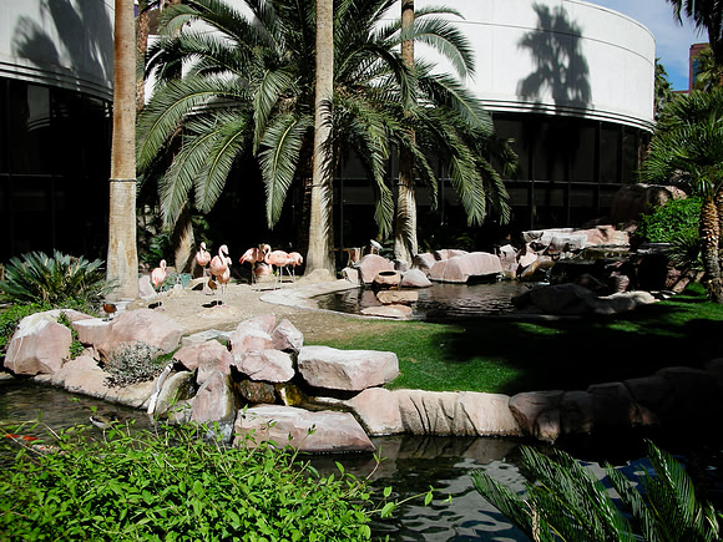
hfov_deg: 52.6
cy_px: 271
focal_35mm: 35
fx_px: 731
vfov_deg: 40.7
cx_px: 362
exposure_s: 1/93
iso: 50
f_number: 8.5
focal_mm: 5.8
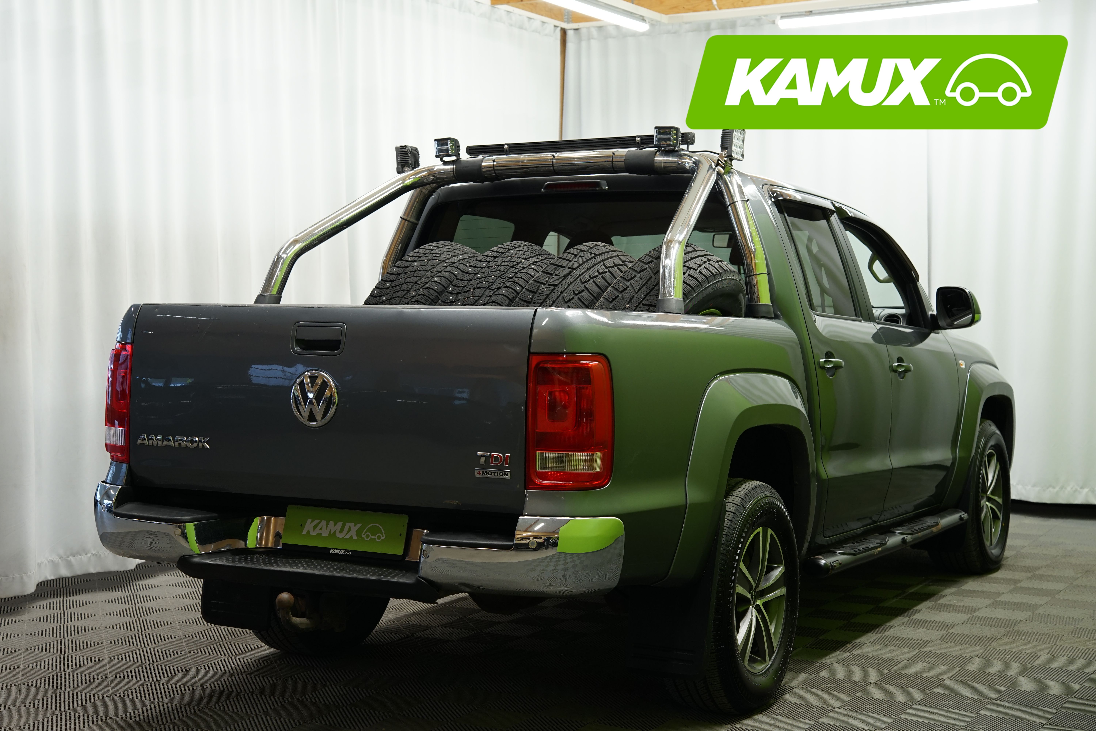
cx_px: 548
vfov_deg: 25.5
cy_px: 366
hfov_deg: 37.5
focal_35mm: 53
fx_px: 1613
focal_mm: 53
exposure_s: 1/15
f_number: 5.6
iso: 500
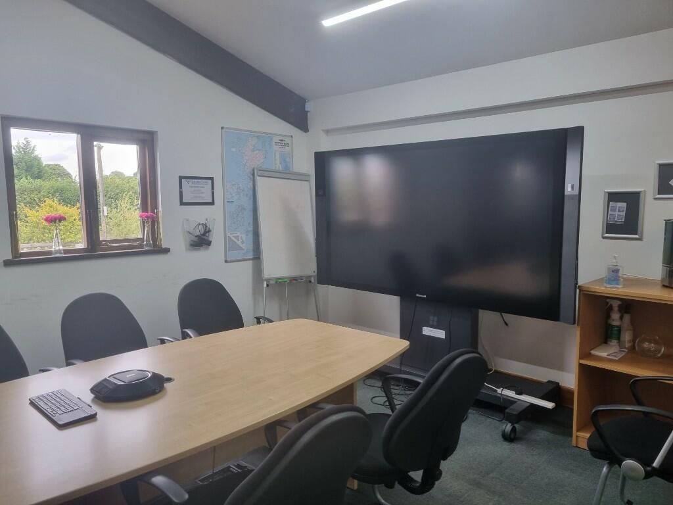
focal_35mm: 26
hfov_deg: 67.3
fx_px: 505
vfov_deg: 53.1
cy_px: 252
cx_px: 336
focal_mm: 5.4
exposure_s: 1/100
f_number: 1.8
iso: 80
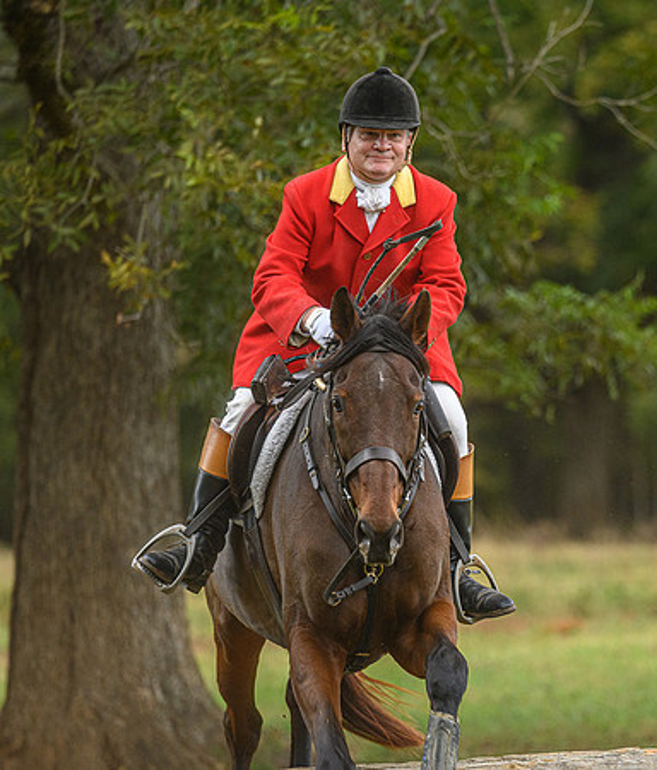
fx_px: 7305
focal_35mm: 312
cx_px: 556
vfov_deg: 6.0
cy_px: 457
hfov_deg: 5.1
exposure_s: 1/640
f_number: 3.5
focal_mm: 190
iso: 800
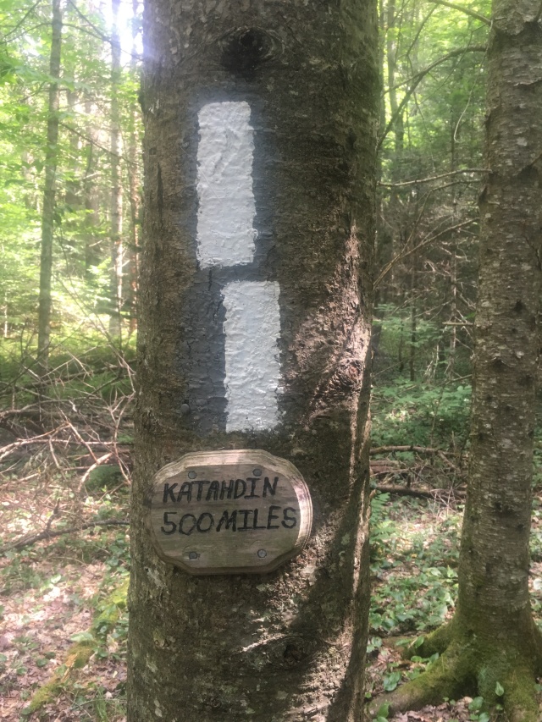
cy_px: 361
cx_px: 271
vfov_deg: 61.7
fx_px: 605
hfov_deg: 48.2
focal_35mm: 29
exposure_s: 1/30
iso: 40
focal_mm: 4.15
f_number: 2.2
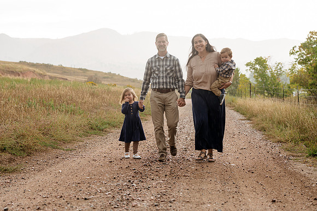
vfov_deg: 19.5
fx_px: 617
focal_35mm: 70
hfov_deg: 28.8
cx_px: 158
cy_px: 106
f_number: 4.5
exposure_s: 1/125
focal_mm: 70
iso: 200
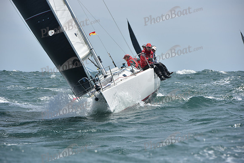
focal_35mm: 200
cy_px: 82
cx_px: 122
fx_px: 1356
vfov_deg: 6.9
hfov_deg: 10.3
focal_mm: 200
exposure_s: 1/1250
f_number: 8
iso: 250
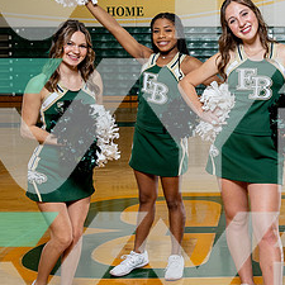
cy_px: 98
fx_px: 596
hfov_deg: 25.6
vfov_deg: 26.8
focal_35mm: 64
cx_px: 282
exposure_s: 1/250
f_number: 7.1
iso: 640
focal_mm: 25
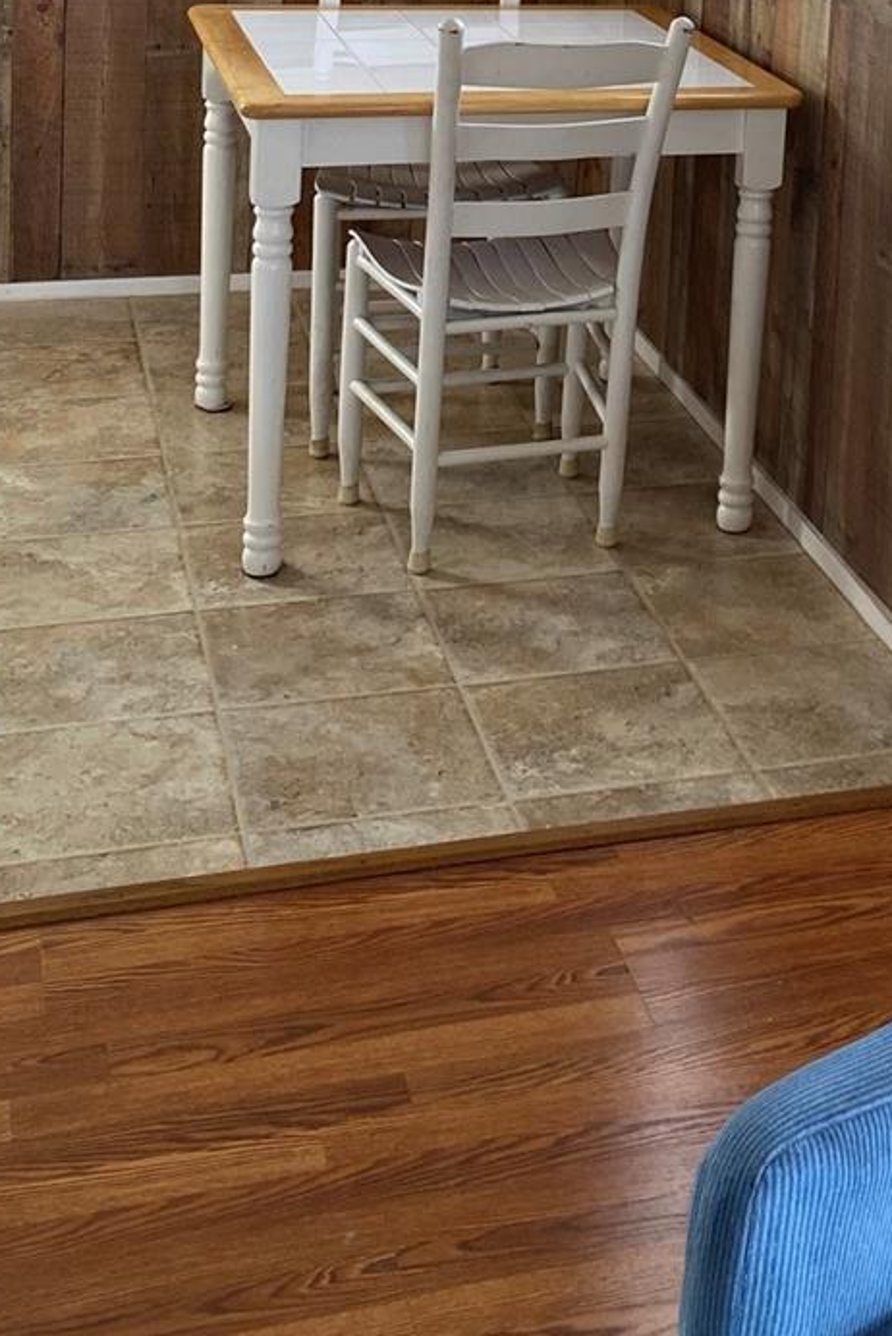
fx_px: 2228
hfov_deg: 22.1
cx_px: 809
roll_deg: -2.7
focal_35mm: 60
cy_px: -54
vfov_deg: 30.6
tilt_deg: -6.9
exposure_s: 1/121
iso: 125
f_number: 1.8
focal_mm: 4.25
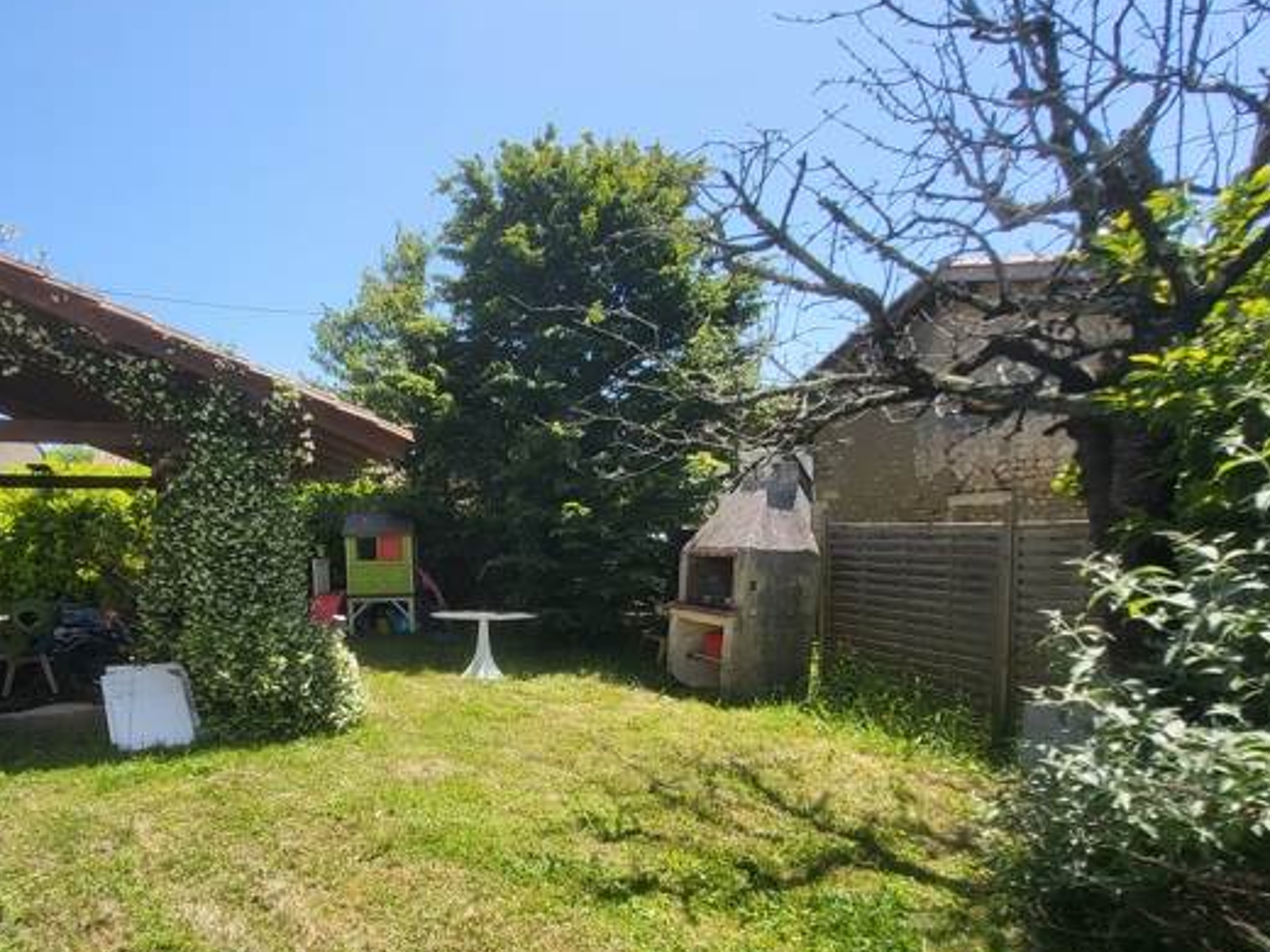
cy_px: 586
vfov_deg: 65.2
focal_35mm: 20
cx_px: 425
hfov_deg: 79.1
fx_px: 734
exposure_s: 1/724
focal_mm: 1.74
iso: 32
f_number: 2.2
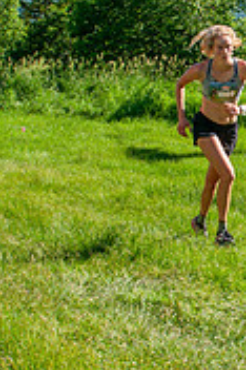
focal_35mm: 92
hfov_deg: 14.5
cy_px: 170
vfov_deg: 22.2
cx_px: 274
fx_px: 945
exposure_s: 1/400
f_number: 8
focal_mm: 24
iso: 200
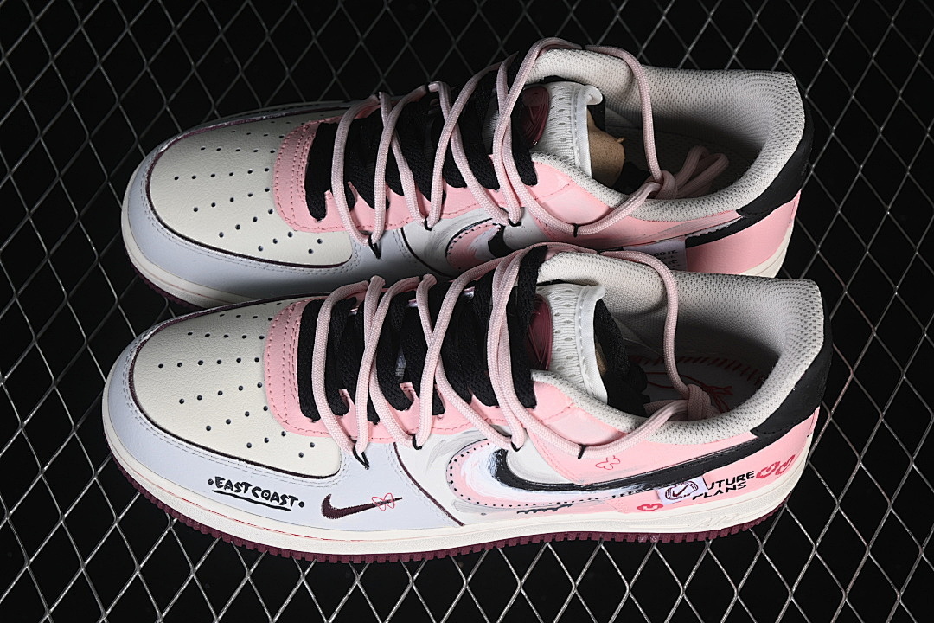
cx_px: 467
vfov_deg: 18.2
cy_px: 312
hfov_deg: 27.0
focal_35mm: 75
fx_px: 1946
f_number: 7.1
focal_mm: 50
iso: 160
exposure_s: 1/80
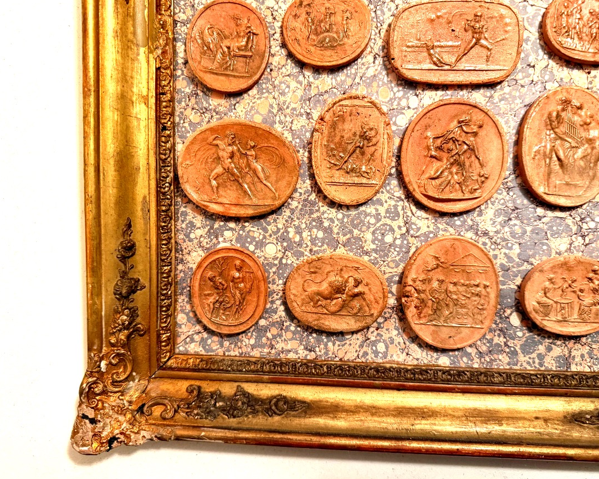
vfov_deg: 54.9
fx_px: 461
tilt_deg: -1.5
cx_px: 311
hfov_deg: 66.0
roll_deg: -0.7
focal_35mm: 26
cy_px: 234
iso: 320
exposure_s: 1/50
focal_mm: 6.76
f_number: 1.78
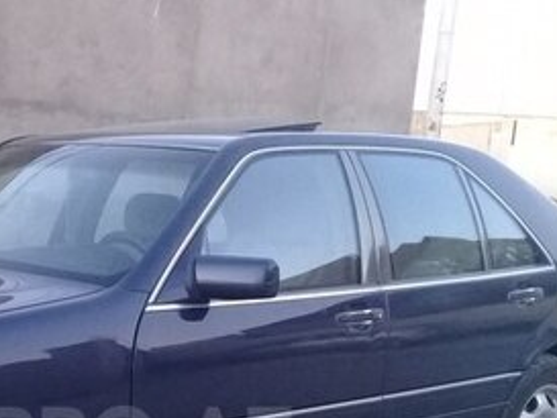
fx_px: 1207
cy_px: 437
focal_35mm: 75
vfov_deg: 19.0
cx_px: 84
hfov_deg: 25.4
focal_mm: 3.3
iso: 200
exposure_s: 1/25
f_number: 2.2
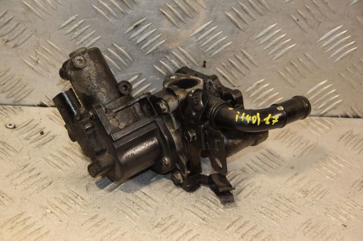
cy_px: 120
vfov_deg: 14.7
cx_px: 182
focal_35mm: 93
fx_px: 937
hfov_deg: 21.9
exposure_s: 1/160
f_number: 5.3
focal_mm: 62
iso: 800
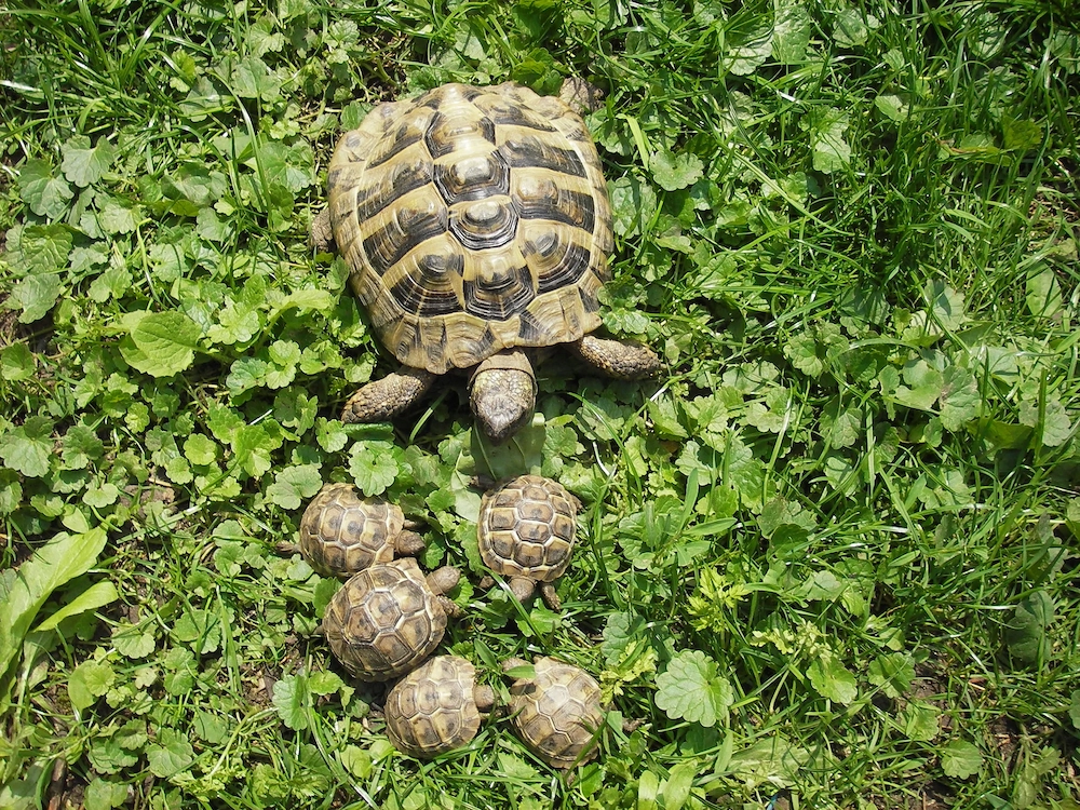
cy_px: 405
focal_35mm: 38
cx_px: 540
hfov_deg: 49.0
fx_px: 1186
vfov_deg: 37.7
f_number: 3.3
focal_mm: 6.3
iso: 50
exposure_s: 1/320
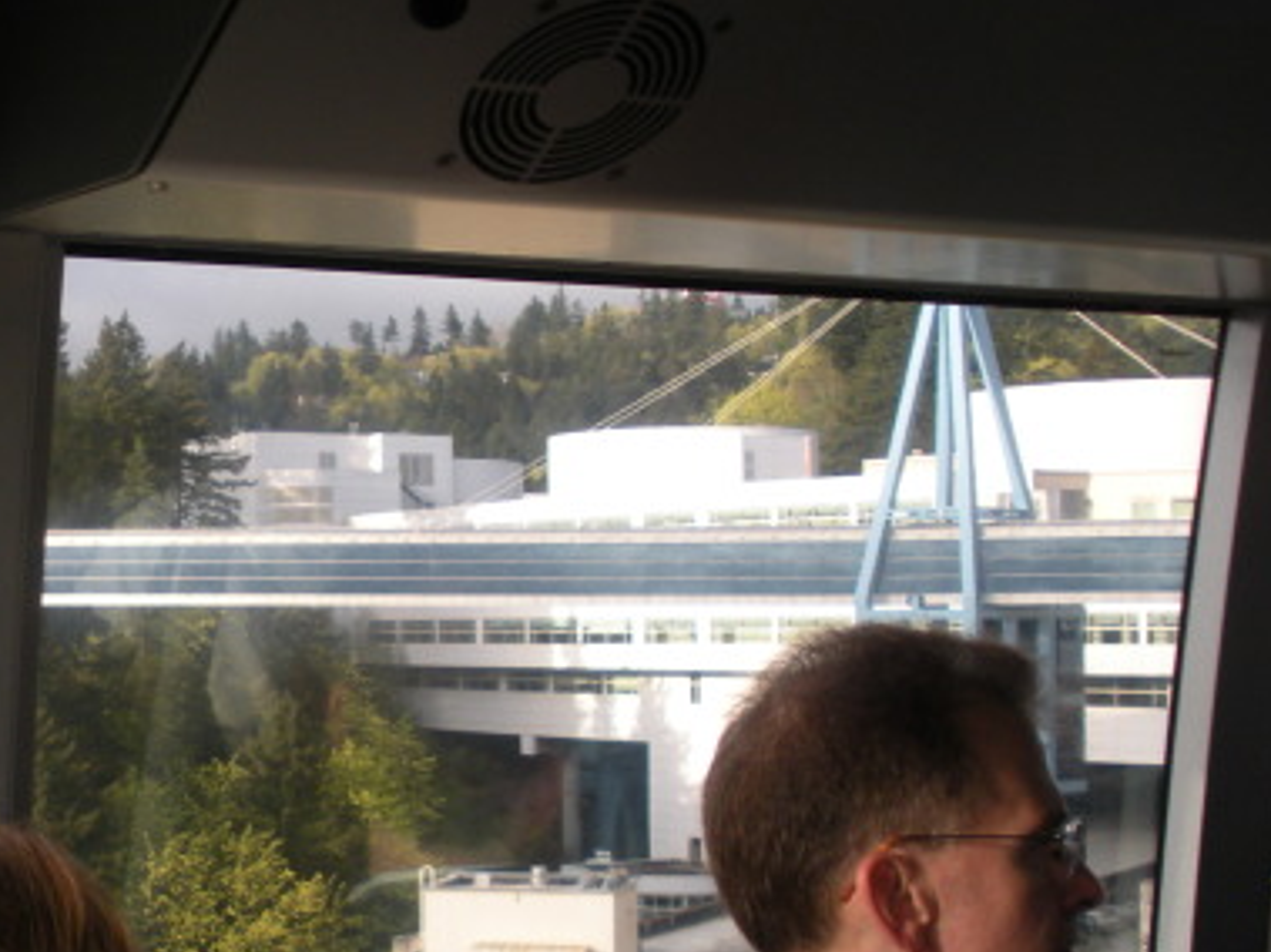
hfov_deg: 25.1
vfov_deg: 19.3
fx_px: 2790
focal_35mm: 76
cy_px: 650
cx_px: 208
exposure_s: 1/89.5
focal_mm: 6.3
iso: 64
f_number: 3.5
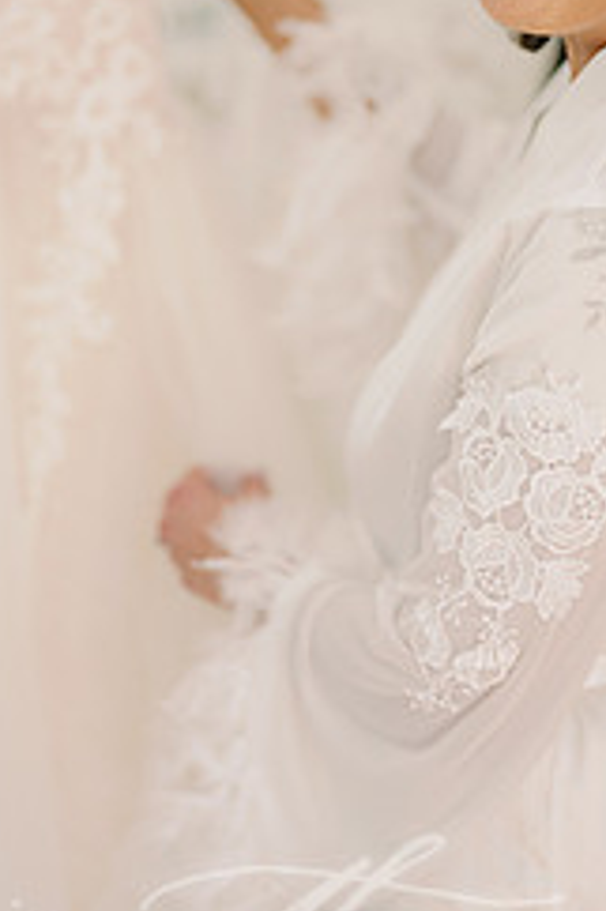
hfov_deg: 14.7
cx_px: 333
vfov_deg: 21.8
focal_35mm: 93
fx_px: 2351
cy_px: 252
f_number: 1.8
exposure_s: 1/125
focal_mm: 50
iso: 125
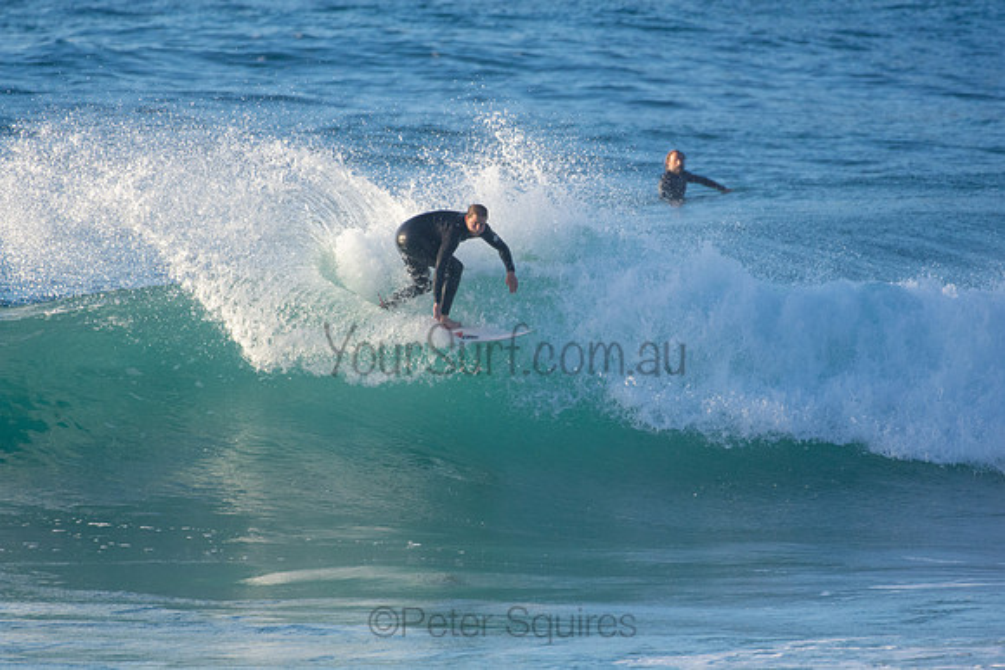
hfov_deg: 2.9
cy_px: 335
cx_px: 502
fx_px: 20104
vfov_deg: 1.9
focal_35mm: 720
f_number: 5.6
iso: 720
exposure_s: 1/2000
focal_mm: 480
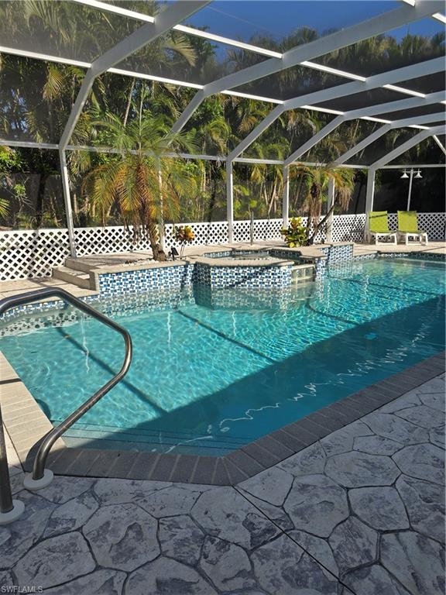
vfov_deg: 73.9
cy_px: 298
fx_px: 395
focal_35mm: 23
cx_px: 223
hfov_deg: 58.9
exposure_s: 1/408
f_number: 1.7
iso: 12
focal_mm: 6.3
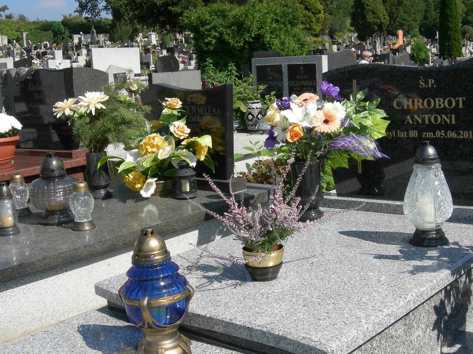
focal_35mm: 47
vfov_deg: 30.9
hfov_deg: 40.4
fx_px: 642
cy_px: 163
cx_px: 227
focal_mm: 7.5
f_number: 6.8
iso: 64
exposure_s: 1/263
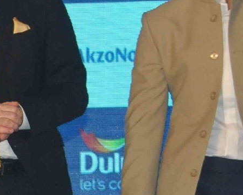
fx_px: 2548
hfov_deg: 5.4
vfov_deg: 4.4
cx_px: -113
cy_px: 227
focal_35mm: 354
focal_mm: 50
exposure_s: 1/200
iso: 1250
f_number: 11
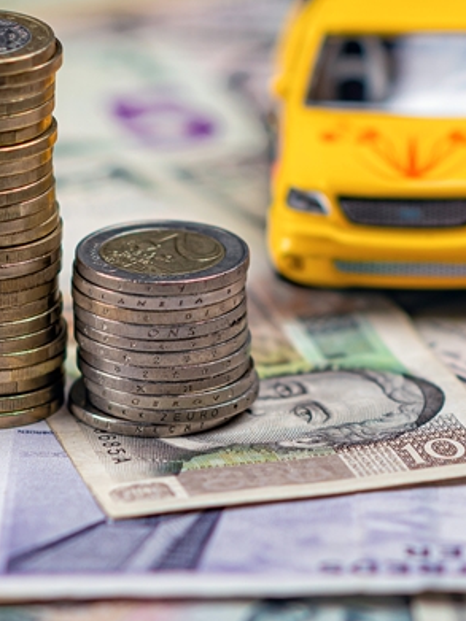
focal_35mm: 282
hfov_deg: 5.3
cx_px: 369
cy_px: 172
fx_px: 5066
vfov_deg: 7.0
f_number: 2.5
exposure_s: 1/125
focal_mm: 85
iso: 100
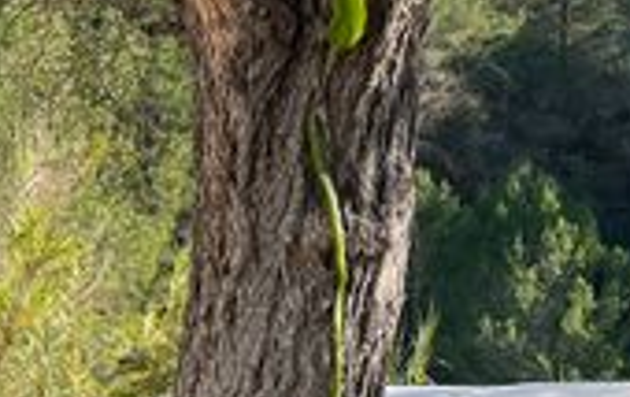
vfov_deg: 13.4
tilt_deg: -0.3
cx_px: 78
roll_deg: +0.4
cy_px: 390
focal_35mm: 97
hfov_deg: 21.0
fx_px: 1669
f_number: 1.6
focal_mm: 5.1
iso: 50
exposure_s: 1/928
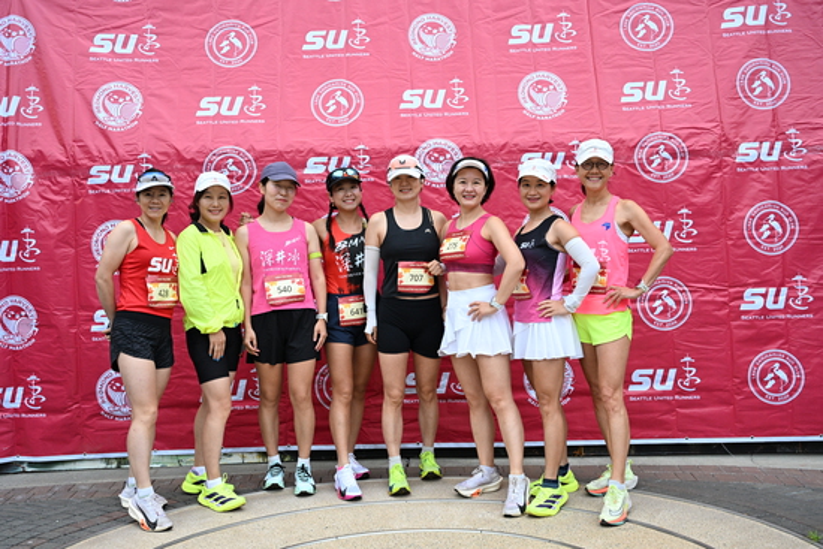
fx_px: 915
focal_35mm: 40
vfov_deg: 33.4
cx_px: 412
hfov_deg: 48.4
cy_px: 274
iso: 2000
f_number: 4
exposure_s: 1/500
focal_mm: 40
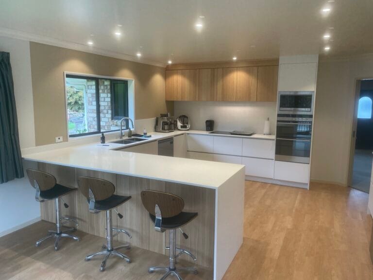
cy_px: 140
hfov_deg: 67.3
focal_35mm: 26
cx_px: 186
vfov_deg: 53.1
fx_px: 280
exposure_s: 1/100
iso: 64
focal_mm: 4.2
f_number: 1.6
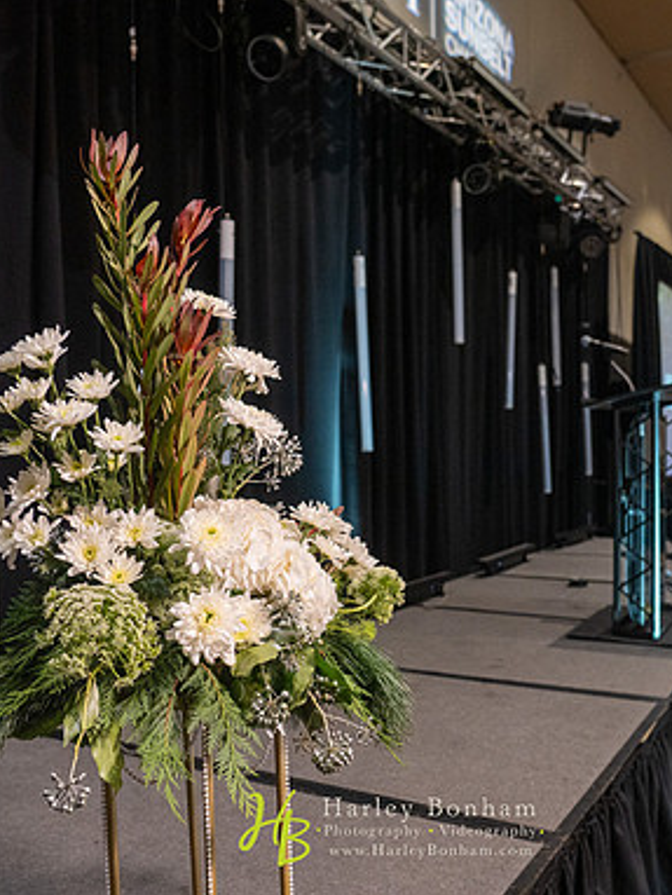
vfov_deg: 52.6
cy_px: 451
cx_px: 391
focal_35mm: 35
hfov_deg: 40.6
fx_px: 905
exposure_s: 1/200
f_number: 4
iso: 3200
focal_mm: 24
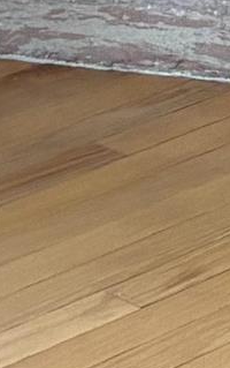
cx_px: 1392
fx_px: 2652
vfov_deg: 7.3
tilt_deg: -9.4
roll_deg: +1.3
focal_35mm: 265
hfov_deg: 4.0
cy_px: -594
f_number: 1.6
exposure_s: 1/60
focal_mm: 5.96
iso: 320
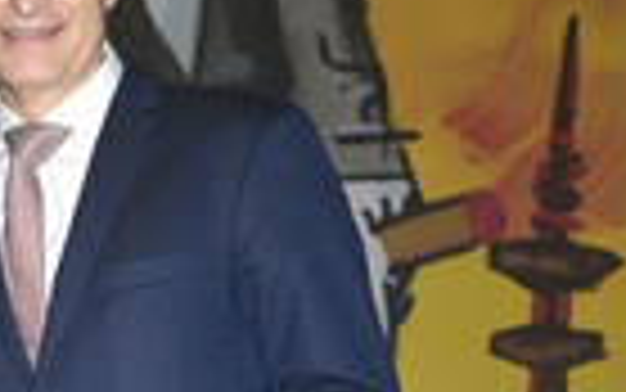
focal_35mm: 165
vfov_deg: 8.0
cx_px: -363
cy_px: 207
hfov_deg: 12.0
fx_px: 2816
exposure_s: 1/160
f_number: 5.6
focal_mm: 50
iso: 1000
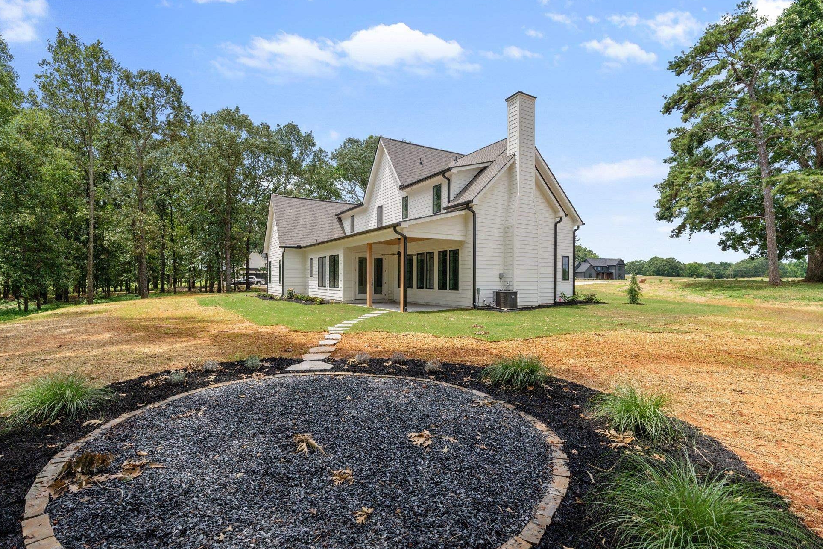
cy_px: 279
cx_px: 390
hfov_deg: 93.2
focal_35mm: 17
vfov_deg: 70.4
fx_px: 389
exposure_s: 1/800
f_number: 9
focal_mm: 16
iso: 250
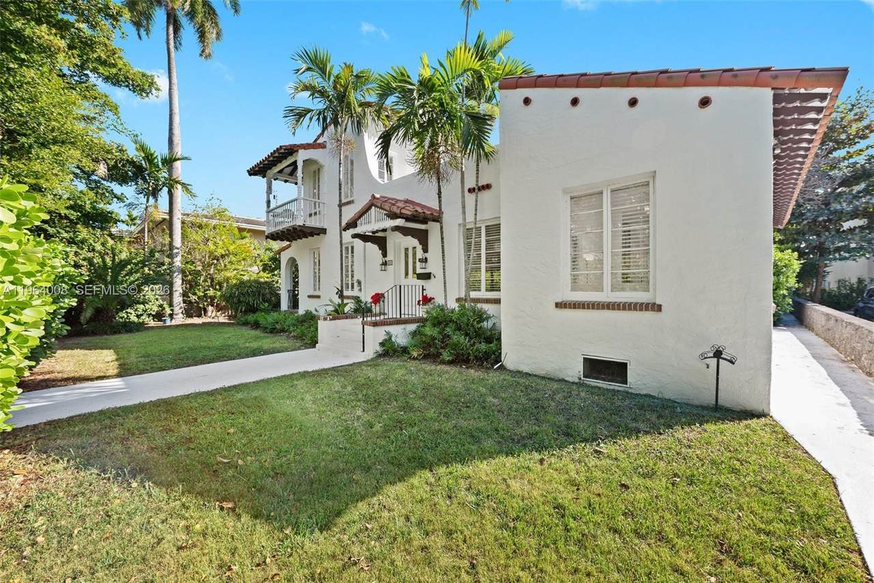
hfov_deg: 104.2
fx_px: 340
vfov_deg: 81.2
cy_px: 292
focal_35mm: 14
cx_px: 437
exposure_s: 1/80
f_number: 4.5
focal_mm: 14
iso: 100
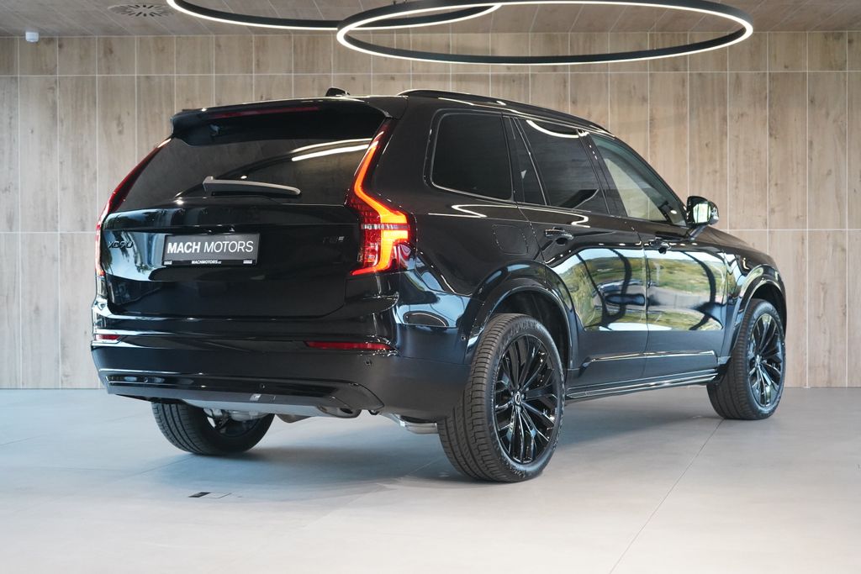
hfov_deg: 34.5
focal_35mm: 58
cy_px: 287
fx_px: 1387
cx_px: 430
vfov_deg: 23.4
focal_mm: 58
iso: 8000
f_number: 5
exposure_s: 1/160
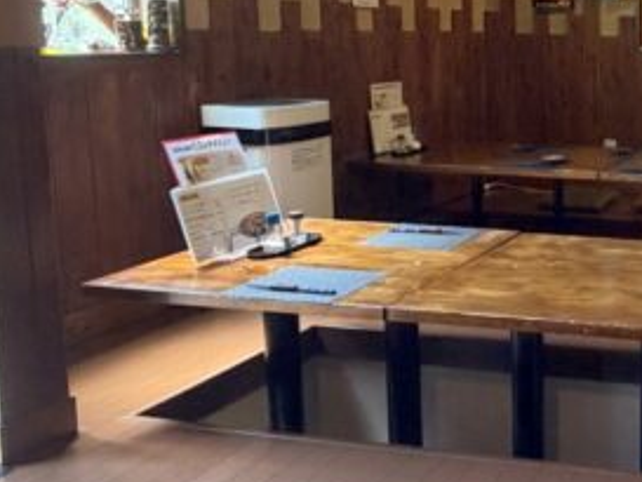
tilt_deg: -5.9
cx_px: 795
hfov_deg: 35.3
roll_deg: -1.0
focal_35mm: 40
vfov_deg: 35.1
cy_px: 112
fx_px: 742
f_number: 2.2
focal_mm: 2.22
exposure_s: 1/50
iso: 400
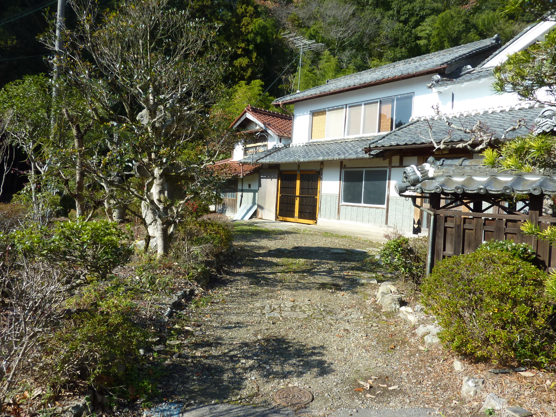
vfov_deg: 54.9
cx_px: 278
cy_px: 208
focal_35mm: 25
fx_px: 402
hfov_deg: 69.4
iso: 80
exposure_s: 1/320
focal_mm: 4.1
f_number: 4
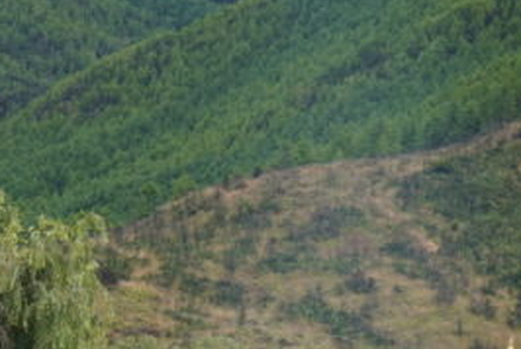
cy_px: 552
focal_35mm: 150
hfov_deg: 12.5
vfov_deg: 8.9
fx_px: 2173
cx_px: -423
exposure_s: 1/125
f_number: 9
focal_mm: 26
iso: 125
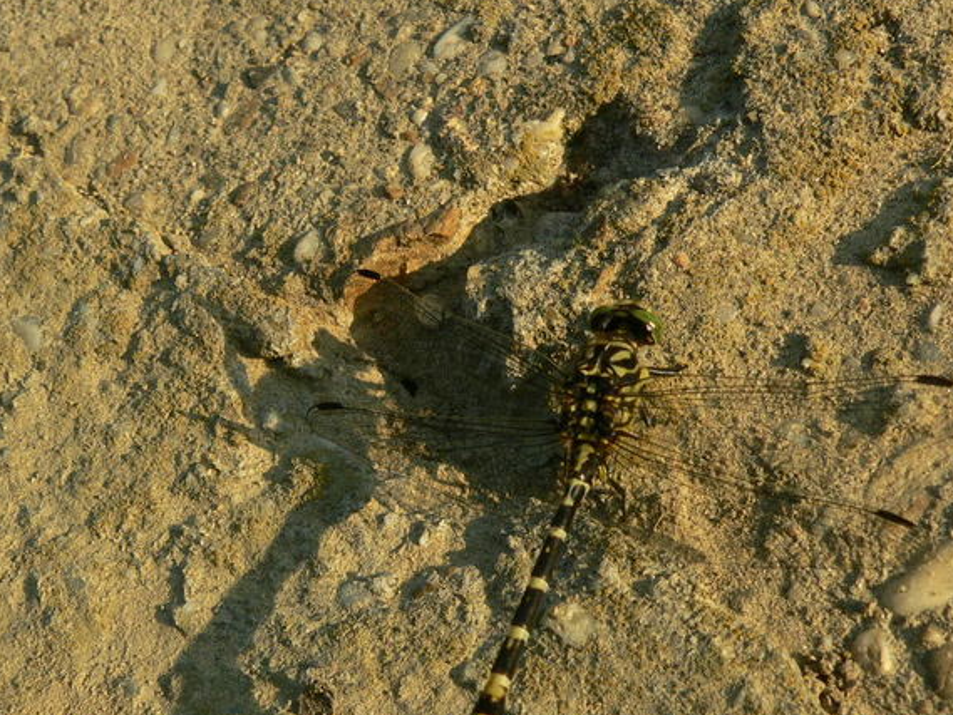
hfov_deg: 35.5
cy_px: 445
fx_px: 1487
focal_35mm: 54
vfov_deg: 27.0
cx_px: 523
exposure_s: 1/400
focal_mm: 6
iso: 80
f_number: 4
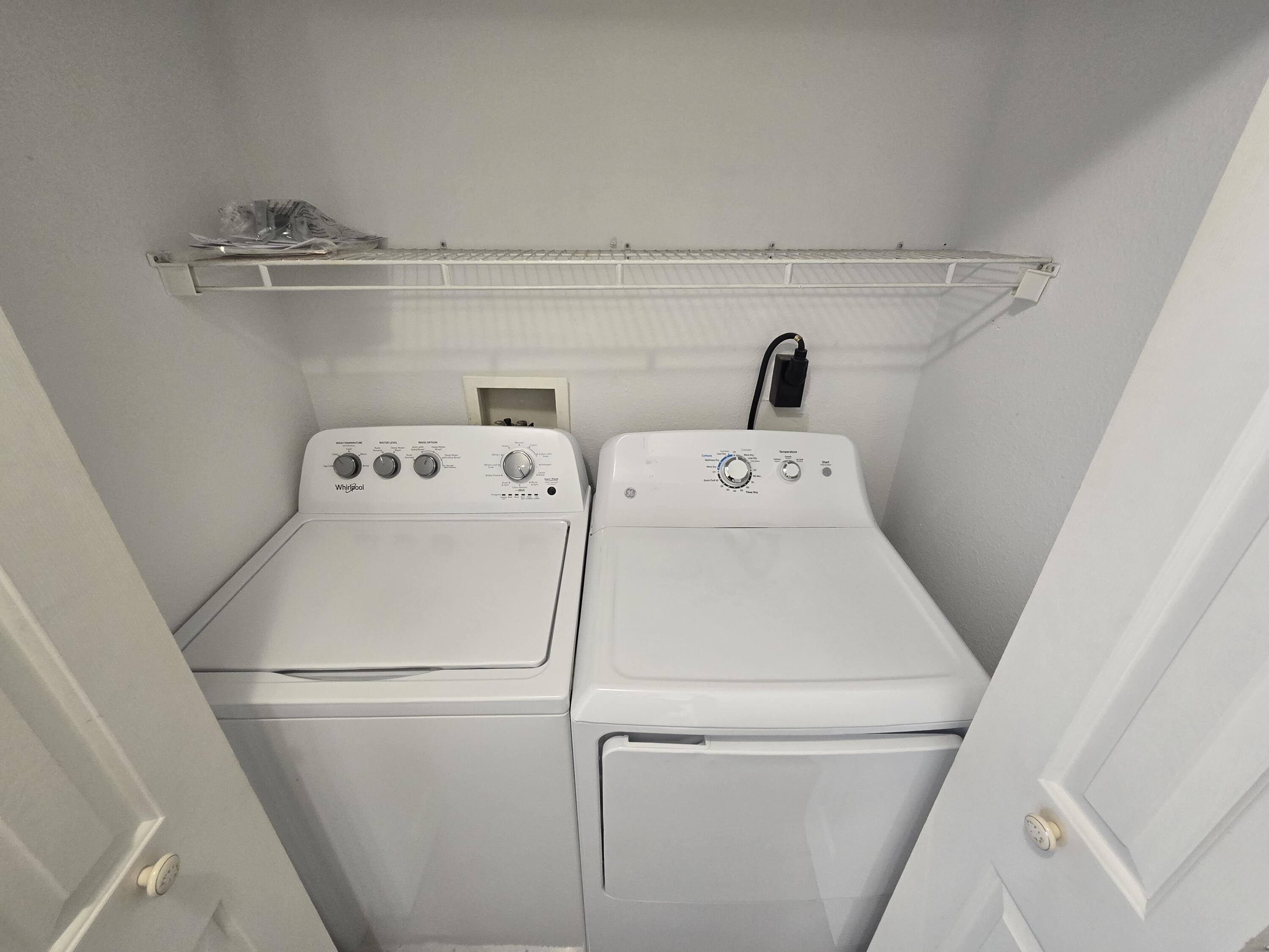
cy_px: 476
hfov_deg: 106.2
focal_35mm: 13
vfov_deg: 89.9
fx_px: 477
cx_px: 634
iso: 200
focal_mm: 2.2
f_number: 2.2
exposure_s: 1/60
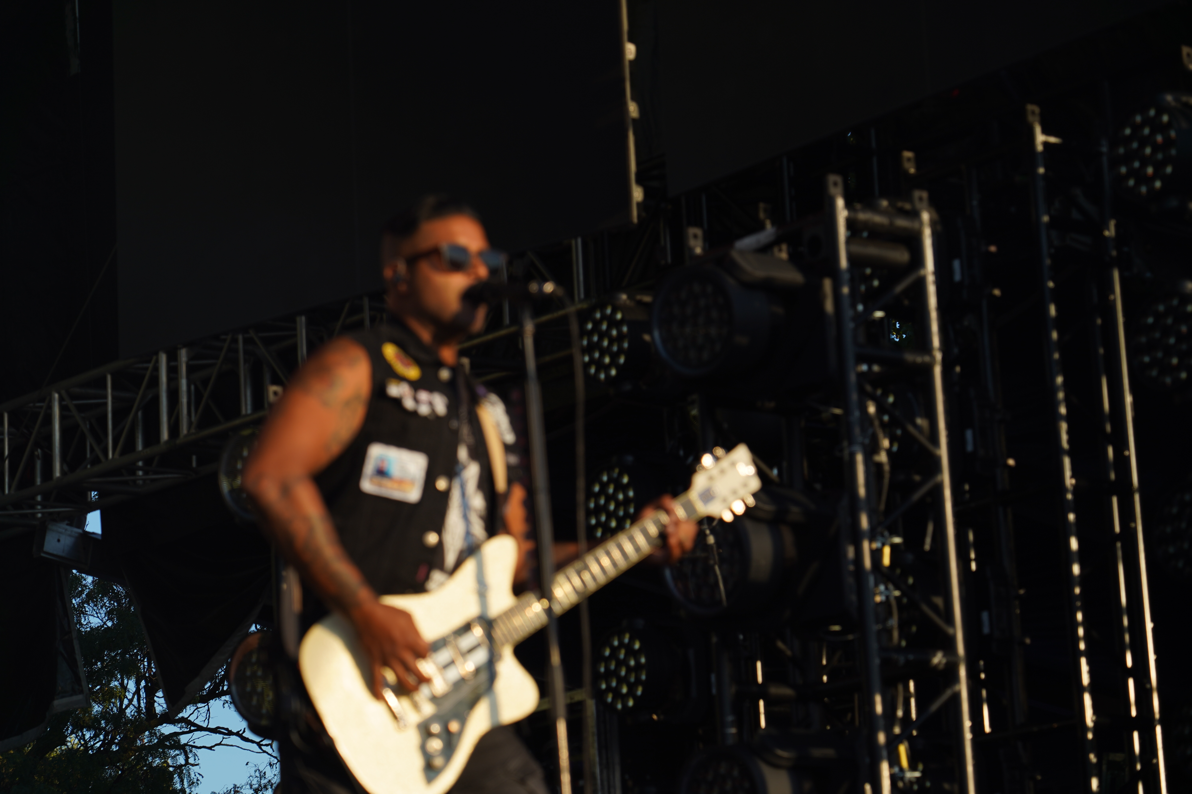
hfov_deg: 19.5
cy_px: 397
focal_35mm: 105
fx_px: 3476
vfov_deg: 13.0
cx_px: 596
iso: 100
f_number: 5.6
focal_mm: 105
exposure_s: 1/250
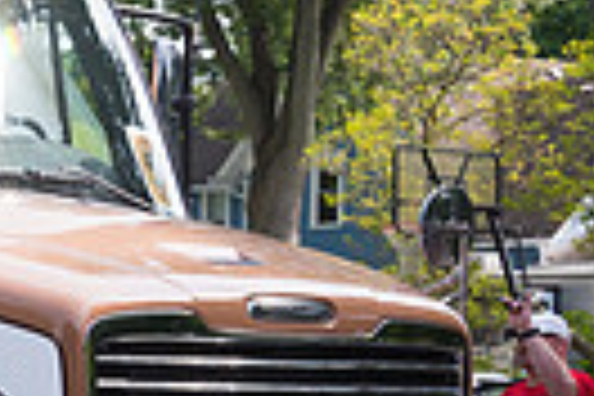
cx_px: -540
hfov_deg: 13.3
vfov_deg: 10.0
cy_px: 403
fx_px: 2244
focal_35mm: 136
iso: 360
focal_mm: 31
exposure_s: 1/500
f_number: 6.3
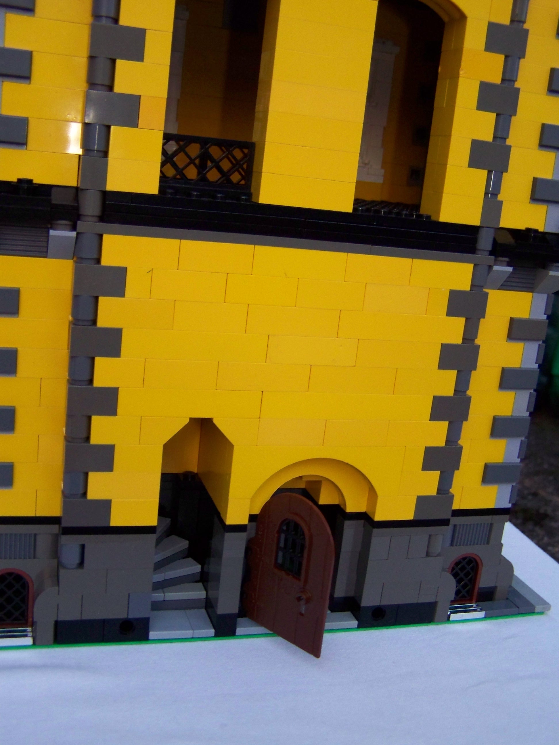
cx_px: 280
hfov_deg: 37.7
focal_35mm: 38
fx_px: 818
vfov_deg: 49.0
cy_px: 372
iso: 200
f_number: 2.8
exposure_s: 1/60
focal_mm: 6.3
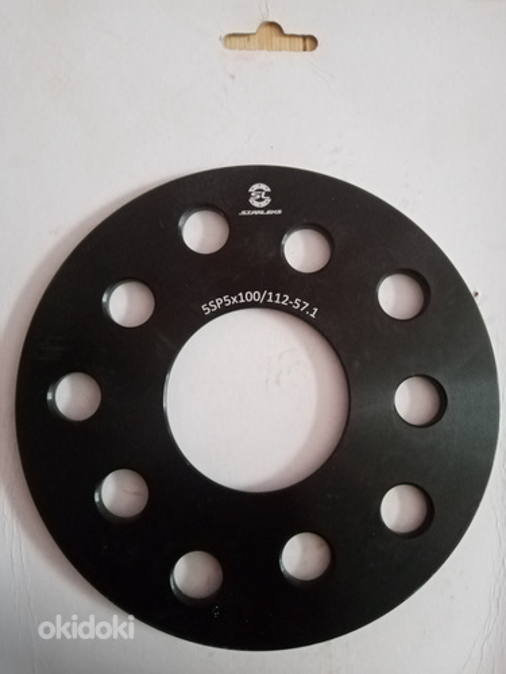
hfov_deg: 53.1
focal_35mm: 26
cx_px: 253
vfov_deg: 67.3
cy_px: 337
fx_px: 507
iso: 1877
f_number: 1.8
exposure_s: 1/14.3
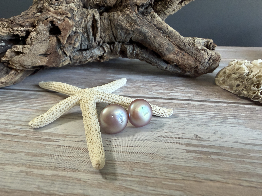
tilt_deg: -30.1
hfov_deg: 71.6
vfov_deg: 56.8
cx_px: 131
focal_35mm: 24
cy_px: 98
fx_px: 182
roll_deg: -0.8
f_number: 2.2
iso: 320
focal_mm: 2.22
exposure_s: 1/120
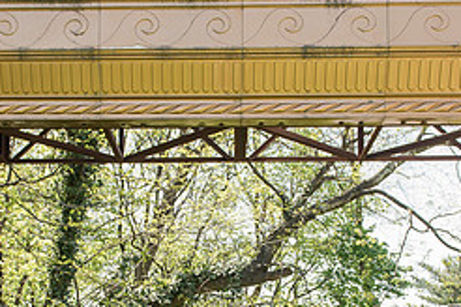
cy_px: 318
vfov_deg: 22.0
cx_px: 199
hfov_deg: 33.9
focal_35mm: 59
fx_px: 755
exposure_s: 1/800
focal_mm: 24
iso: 400
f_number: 4
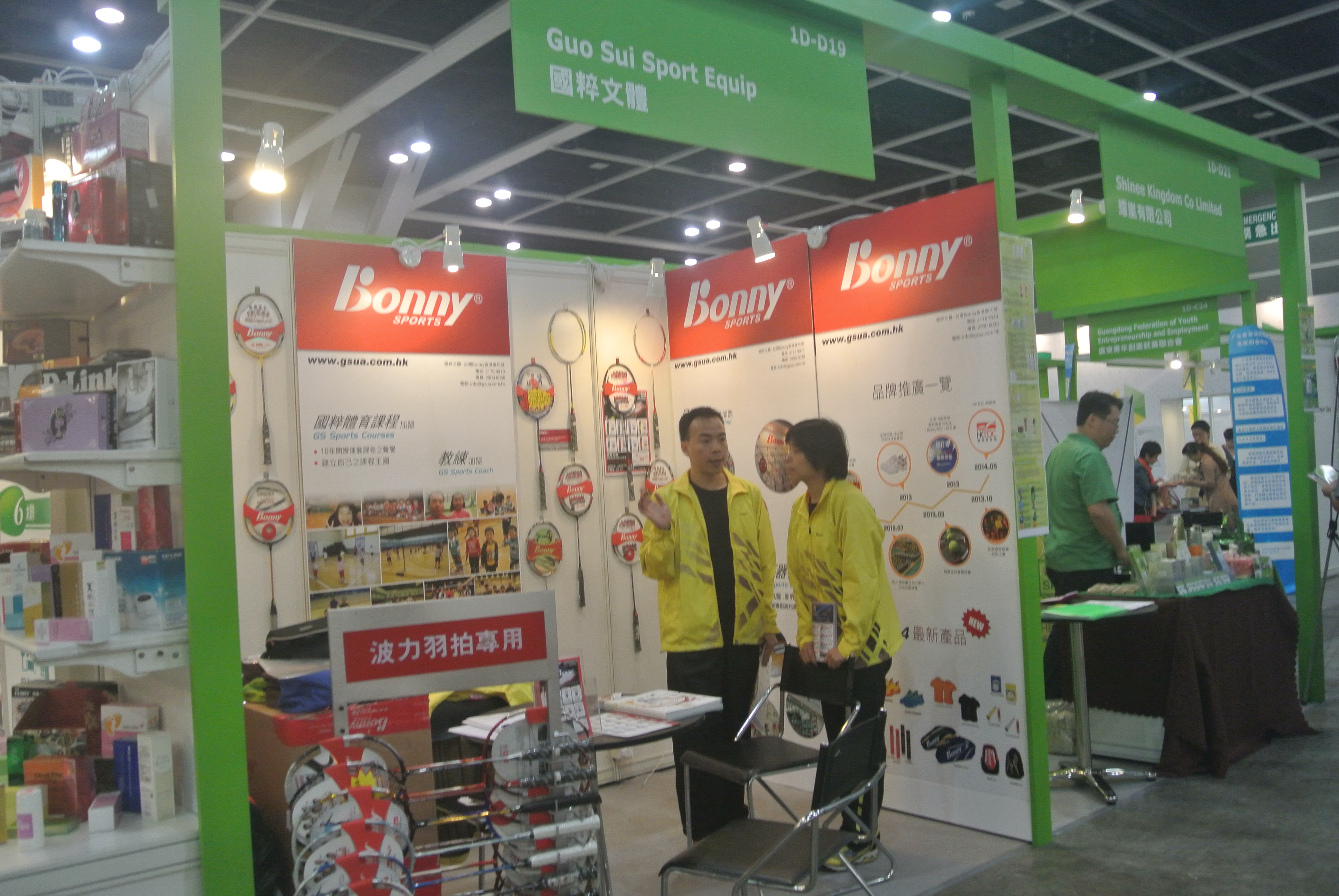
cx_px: 670
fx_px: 1117
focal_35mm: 30
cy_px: 448
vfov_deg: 43.7
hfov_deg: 61.9
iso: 560
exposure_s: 1/60
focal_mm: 11.4
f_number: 3.5
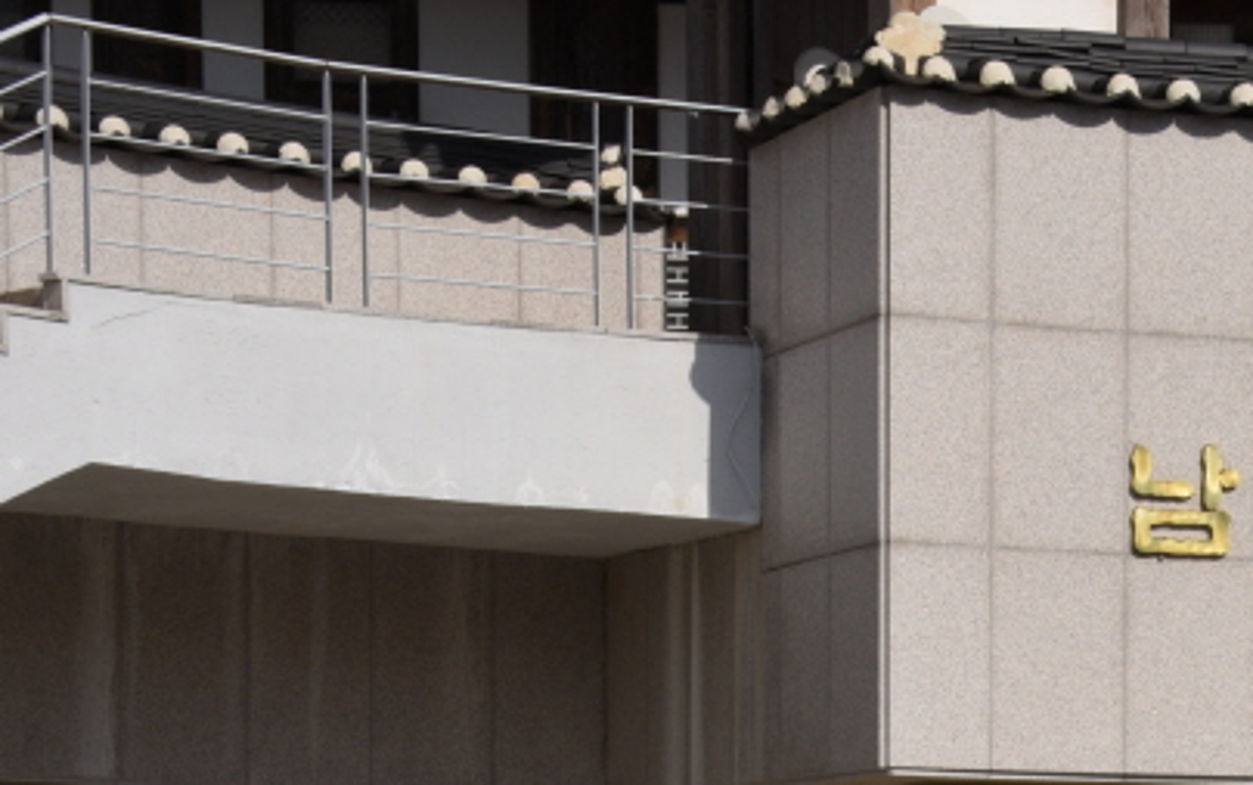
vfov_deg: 10.6
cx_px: 1355
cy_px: 1001
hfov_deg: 16.7
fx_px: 4134
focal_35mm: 121
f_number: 29
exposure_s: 1/200
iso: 320
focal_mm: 48
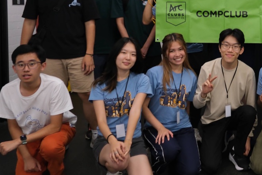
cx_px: 240
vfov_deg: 23.8
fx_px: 400
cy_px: 9
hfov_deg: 34.1
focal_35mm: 55
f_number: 3.5
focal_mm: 15
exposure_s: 1/100
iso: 640
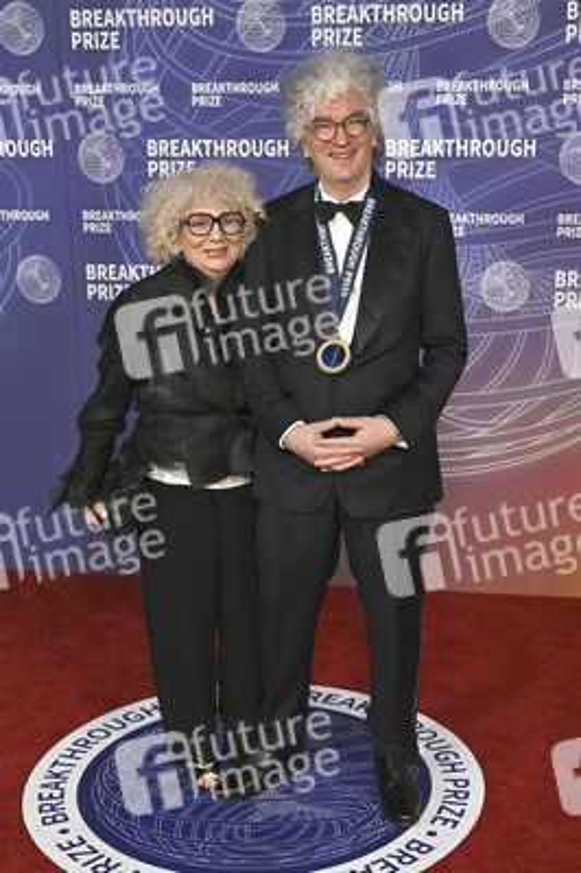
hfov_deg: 29.8
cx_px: 290
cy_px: 436
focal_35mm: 45
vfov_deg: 43.6
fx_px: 1091
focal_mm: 45
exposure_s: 1/320
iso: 2000
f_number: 4.5
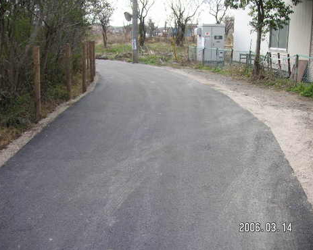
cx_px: 151
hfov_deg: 46.9
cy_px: 125
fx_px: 361
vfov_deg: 38.2
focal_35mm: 39
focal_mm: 6.1
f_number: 2.8
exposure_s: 1/125
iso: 50
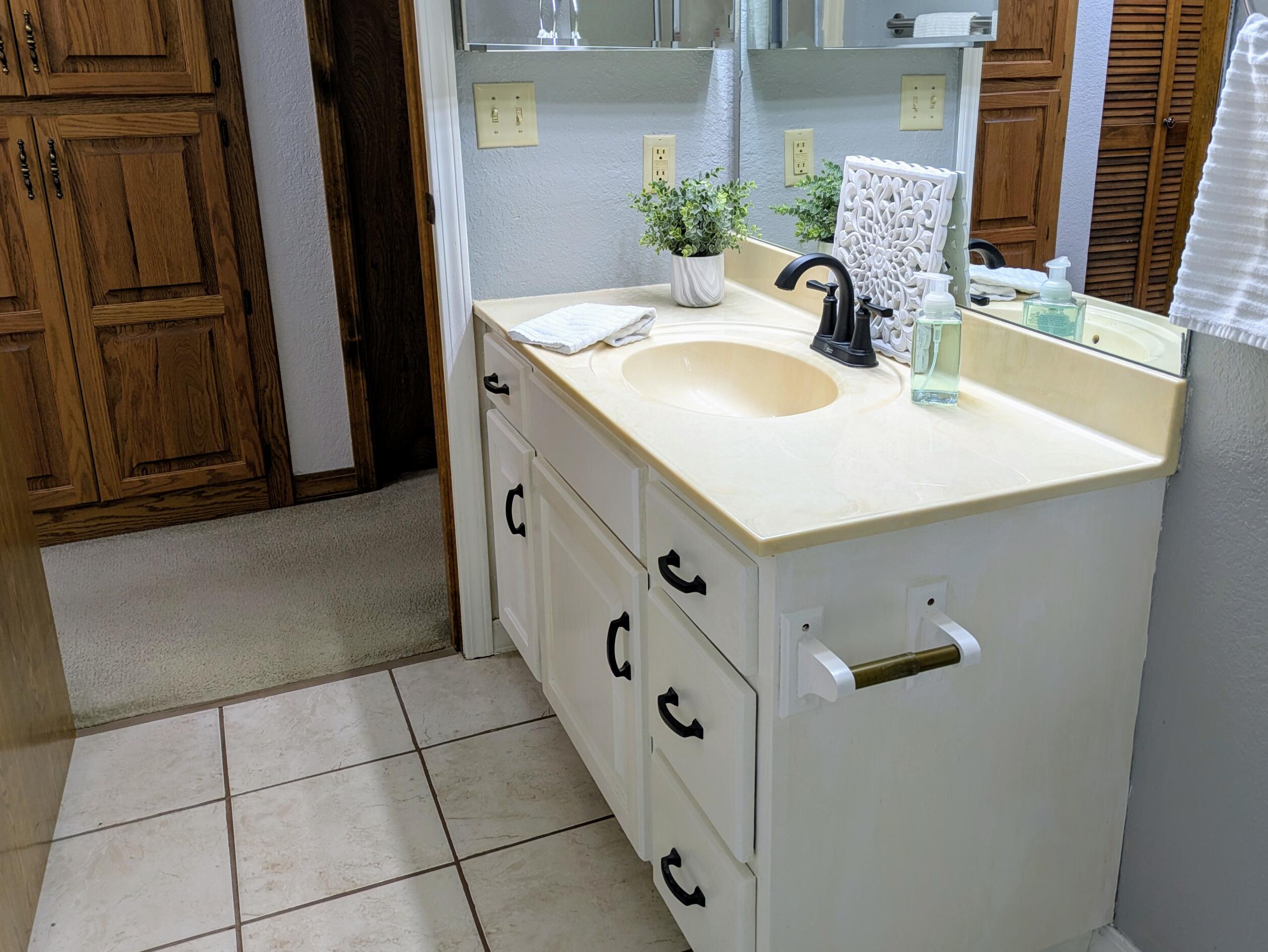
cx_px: 702
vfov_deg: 46.6
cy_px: 395
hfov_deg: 59.8
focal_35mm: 30
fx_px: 1099
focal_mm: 5.43
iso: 56
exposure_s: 1/30
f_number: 1.89
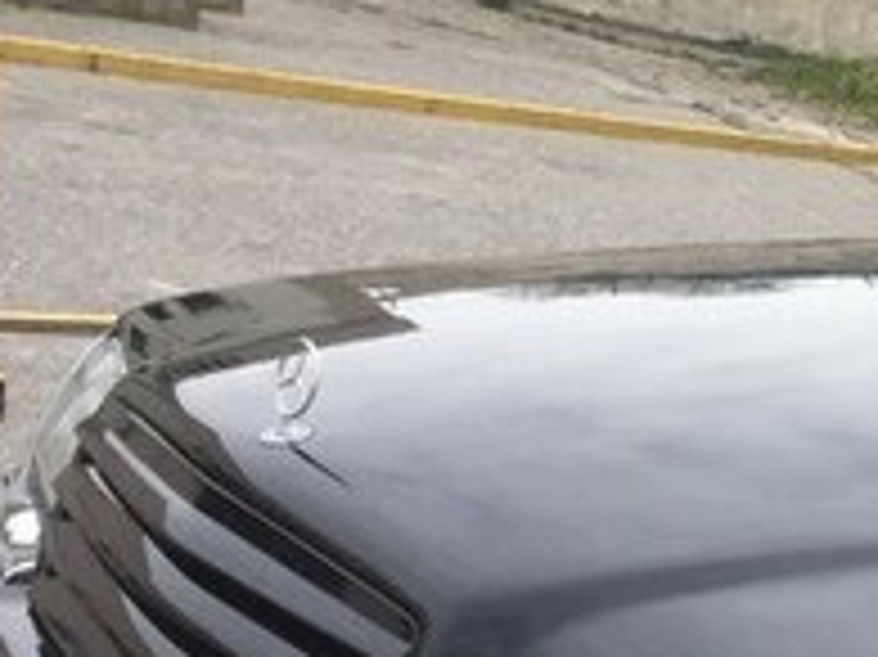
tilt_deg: -13.6
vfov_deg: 14.8
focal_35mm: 98
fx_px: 2484
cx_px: 1382
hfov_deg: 17.6
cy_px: 677
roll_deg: -13.7
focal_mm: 4.15
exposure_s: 1/719
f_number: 2.2
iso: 32
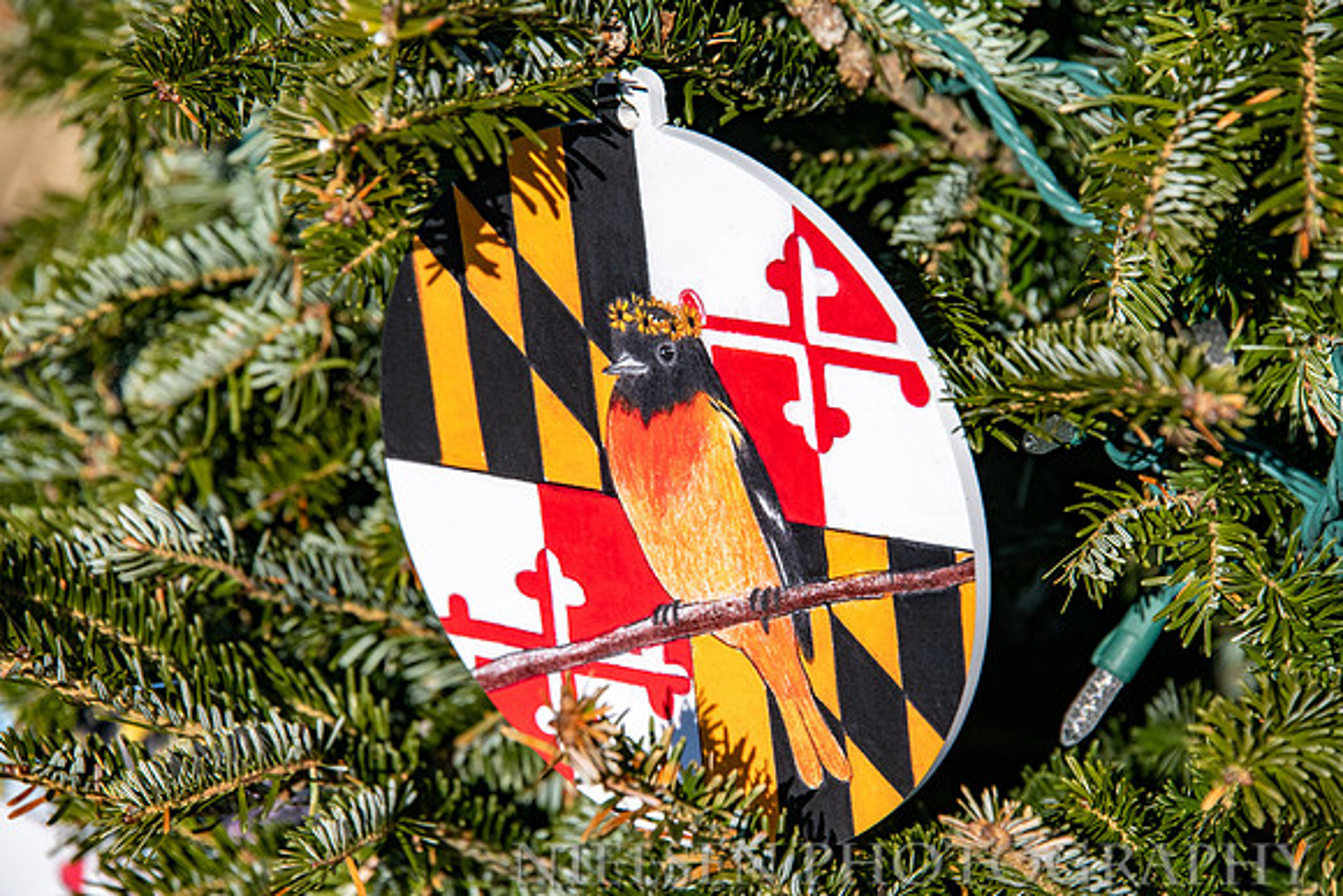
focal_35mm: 300
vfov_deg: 4.6
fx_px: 11194
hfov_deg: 6.9
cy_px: 448
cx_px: 672
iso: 400
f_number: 9
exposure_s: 1/2500
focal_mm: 300
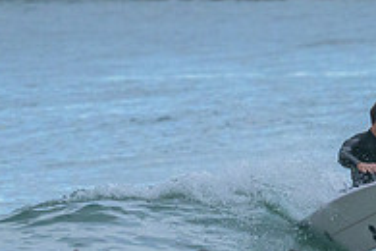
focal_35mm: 1636
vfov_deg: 0.8
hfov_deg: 1.3
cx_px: 272
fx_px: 17086
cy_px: 264
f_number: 11
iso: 3200
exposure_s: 1/1250
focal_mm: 550
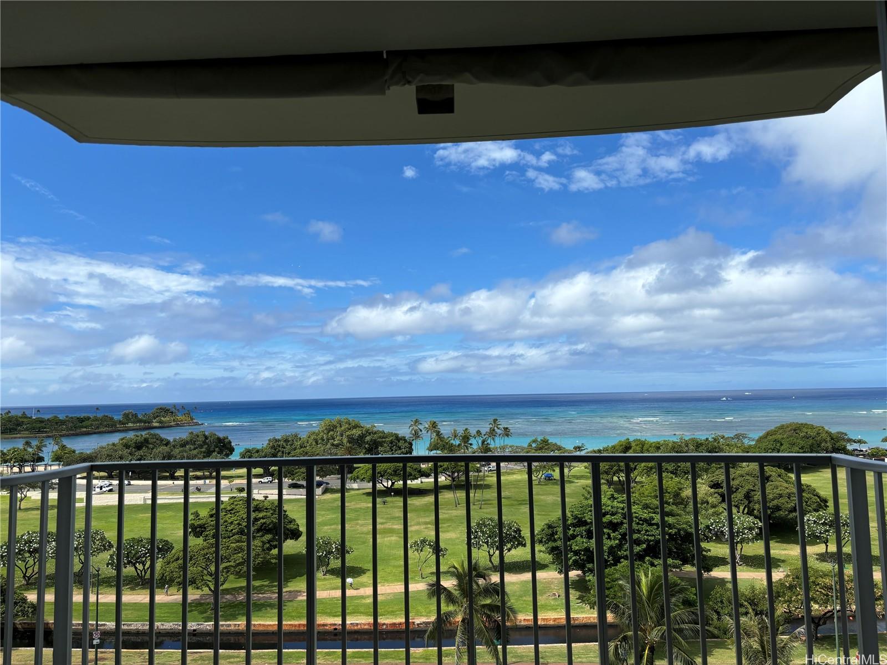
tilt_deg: +4.5
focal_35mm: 26
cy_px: 332
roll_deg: +0.9
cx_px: 444
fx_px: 666
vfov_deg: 53.1
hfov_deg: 67.3
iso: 50
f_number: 1.6
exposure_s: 1/4425
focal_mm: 5.96
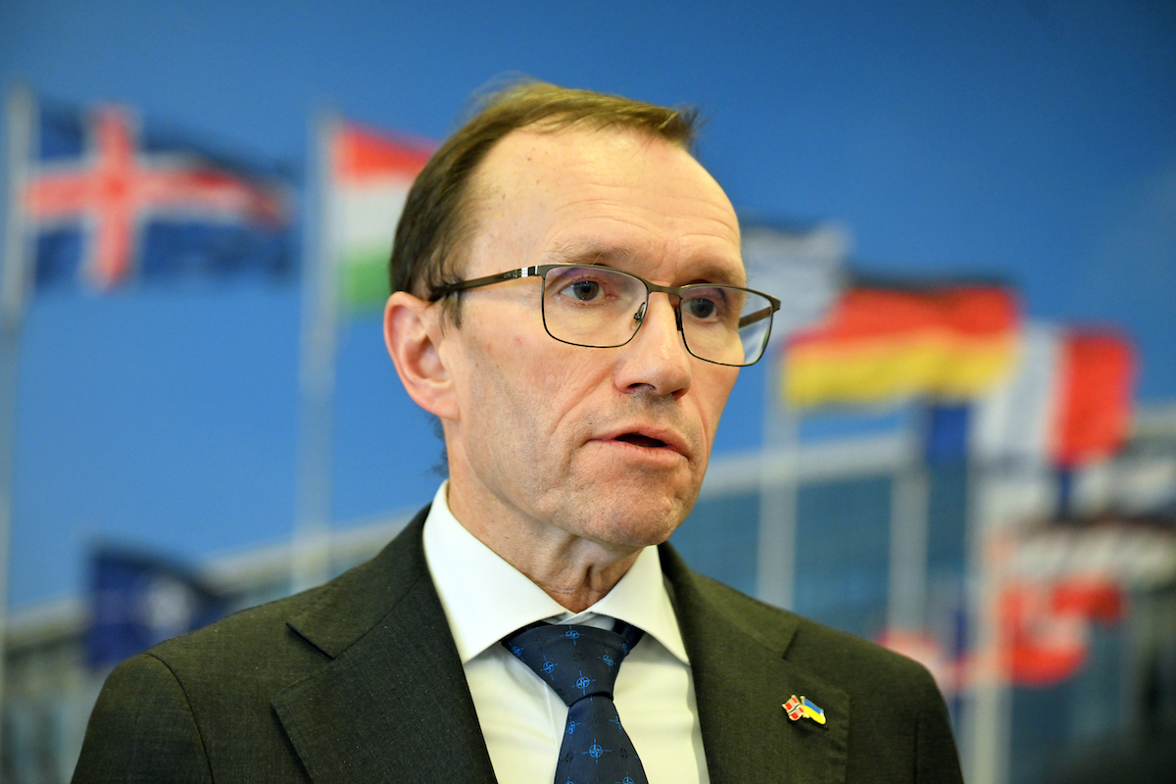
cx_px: 588
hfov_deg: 22.4
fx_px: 2972
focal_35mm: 91
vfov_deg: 15.0
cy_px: 392
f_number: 2.8
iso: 2000
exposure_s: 1/200
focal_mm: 91
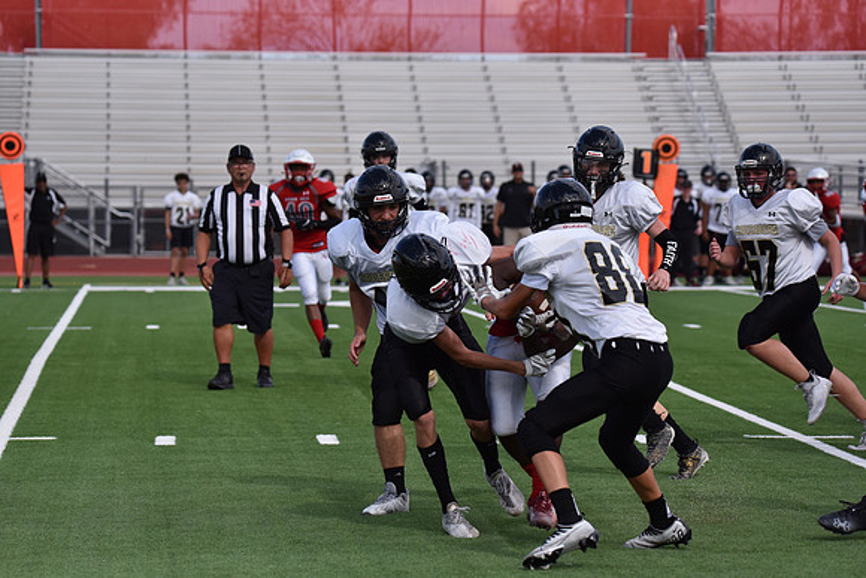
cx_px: 433
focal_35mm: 150
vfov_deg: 9.2
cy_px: 289
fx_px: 3609
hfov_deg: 13.7
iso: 720
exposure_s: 1/4000
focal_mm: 150
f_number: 5.6
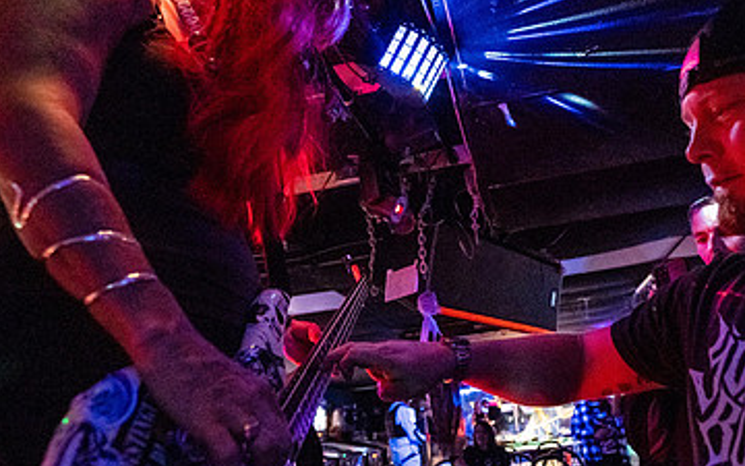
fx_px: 467
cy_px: 250
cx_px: 459
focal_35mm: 23
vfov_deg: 53.0
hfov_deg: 76.0
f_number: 2.8
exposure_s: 1/250
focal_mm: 14
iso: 3200
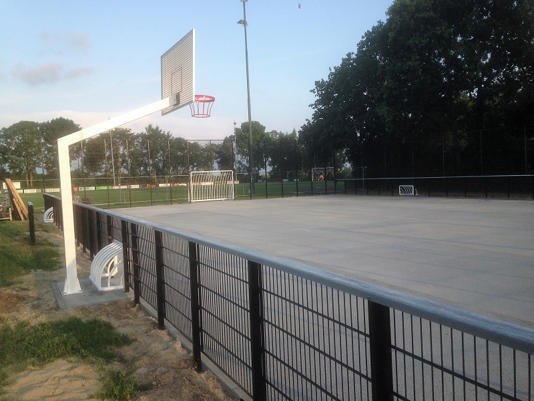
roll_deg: +0.4
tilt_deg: -0.8
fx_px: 509
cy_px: 200
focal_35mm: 33
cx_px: 267
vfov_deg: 42.9
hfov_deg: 55.4
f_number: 2.4
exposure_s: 1/565
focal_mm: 4.12
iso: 50
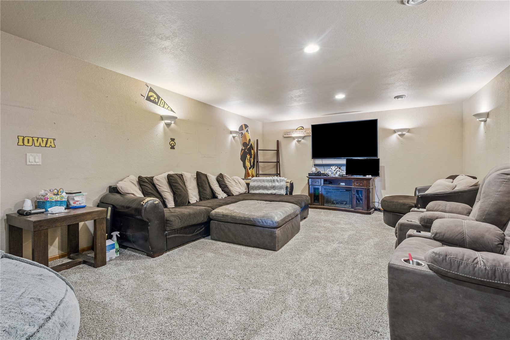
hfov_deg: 96.7
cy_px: 170
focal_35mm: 16
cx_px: 255
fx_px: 227
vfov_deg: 73.7
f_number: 9
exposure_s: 1/1.67
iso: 400
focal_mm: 16
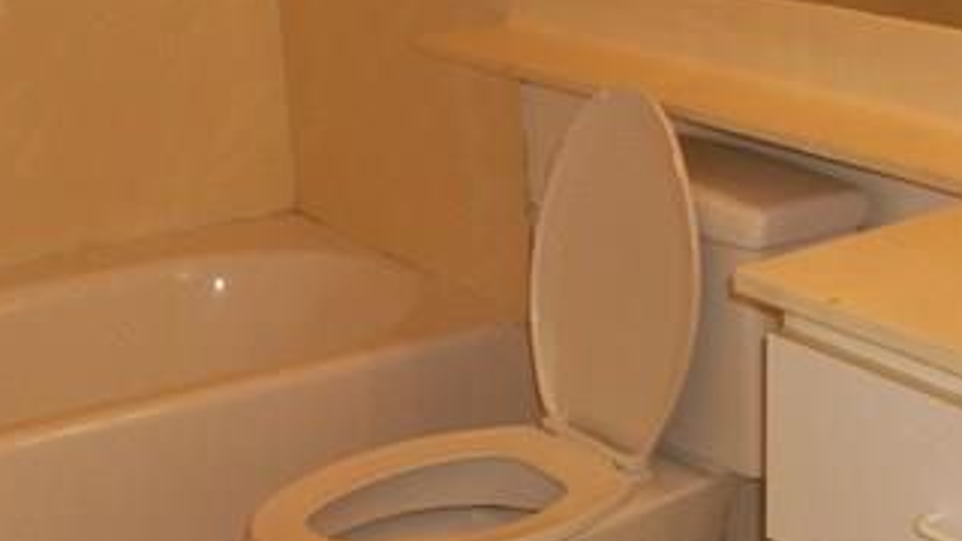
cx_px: 785
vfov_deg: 16.1
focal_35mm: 74
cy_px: 514
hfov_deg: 27.9
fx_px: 1888
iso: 64
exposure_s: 1/60
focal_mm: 5.7
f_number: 2.8
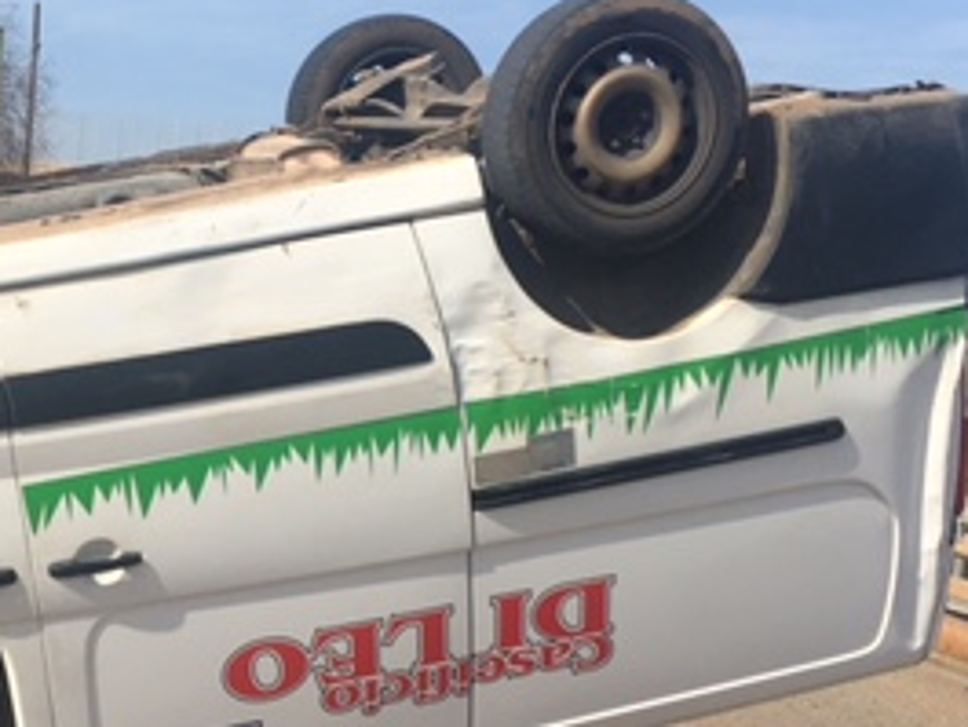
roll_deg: -4.0
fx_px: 1958
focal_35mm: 70
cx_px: 80
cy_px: 530
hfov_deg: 26.7
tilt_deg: -5.9
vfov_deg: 20.9
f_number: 2.2
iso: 25
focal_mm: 4.15
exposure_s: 1/1748
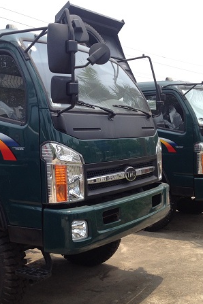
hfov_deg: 26.2
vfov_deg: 38.9
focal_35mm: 51
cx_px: 57
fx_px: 431
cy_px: 147
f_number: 2.4
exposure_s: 1/920
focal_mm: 4.28
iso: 50
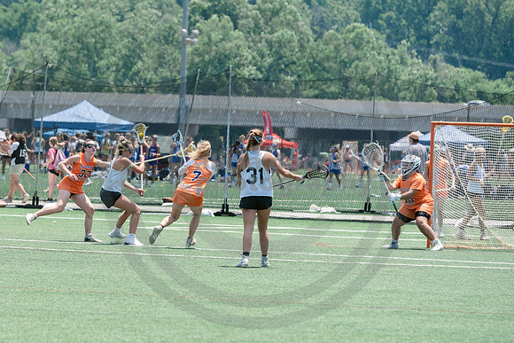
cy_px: 172
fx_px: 4568
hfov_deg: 6.4
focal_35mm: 320
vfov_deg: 4.3
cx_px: 103
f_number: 5
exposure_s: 1/1600
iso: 400
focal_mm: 200
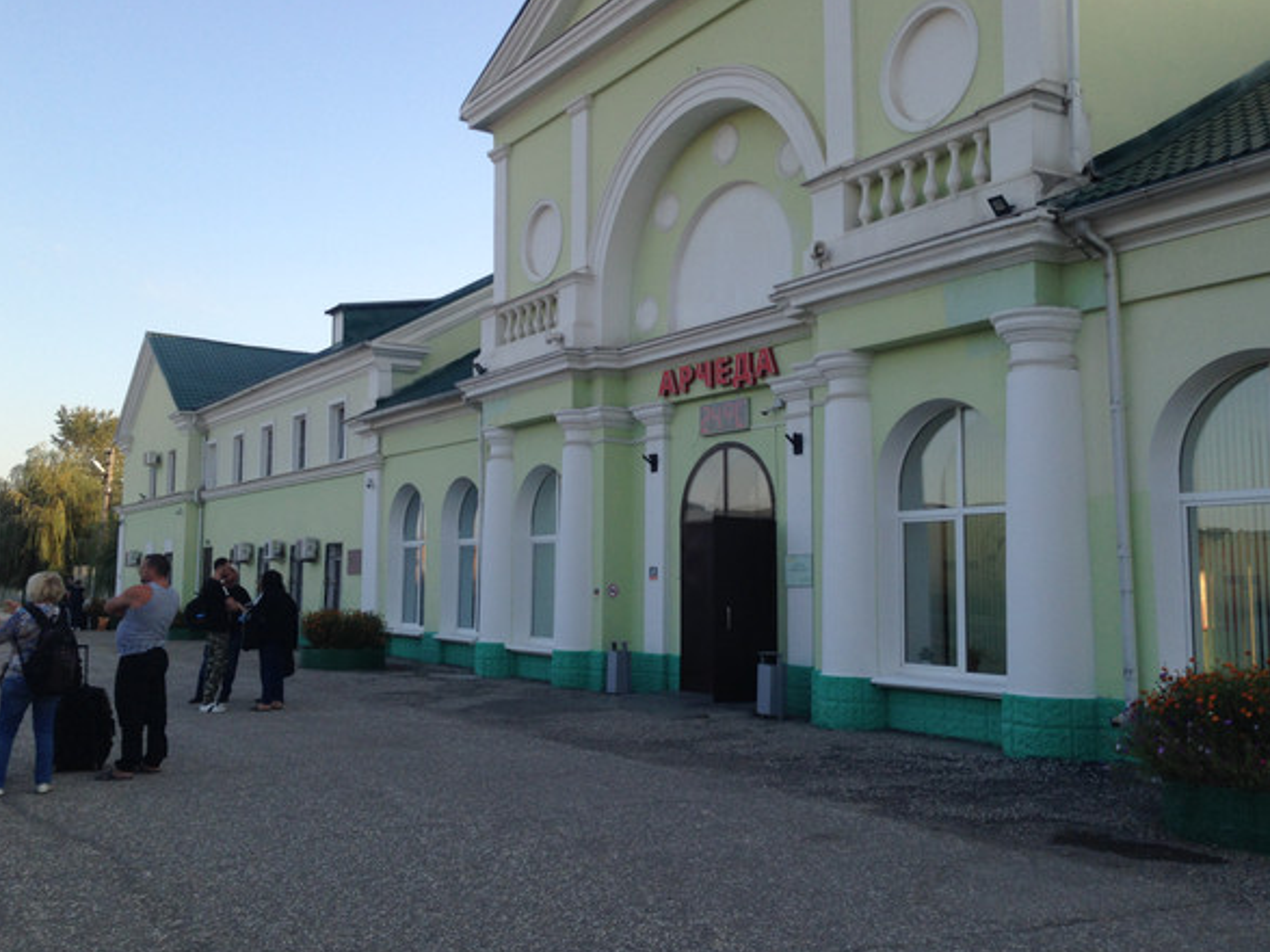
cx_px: 649
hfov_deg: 51.4
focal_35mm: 36
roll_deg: -0.8
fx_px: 1321
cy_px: 459
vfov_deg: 39.6
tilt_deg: +4.5
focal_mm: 4.12
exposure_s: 1/459
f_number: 2.4
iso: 50
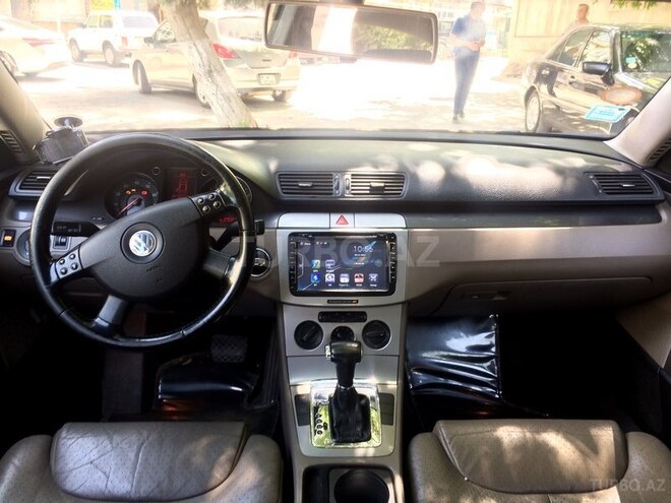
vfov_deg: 48.2
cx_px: 336
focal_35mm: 29
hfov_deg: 61.7
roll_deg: -3.8
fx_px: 562
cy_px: 252
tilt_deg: -20.9
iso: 40
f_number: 2.2
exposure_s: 1/33
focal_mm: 4.15
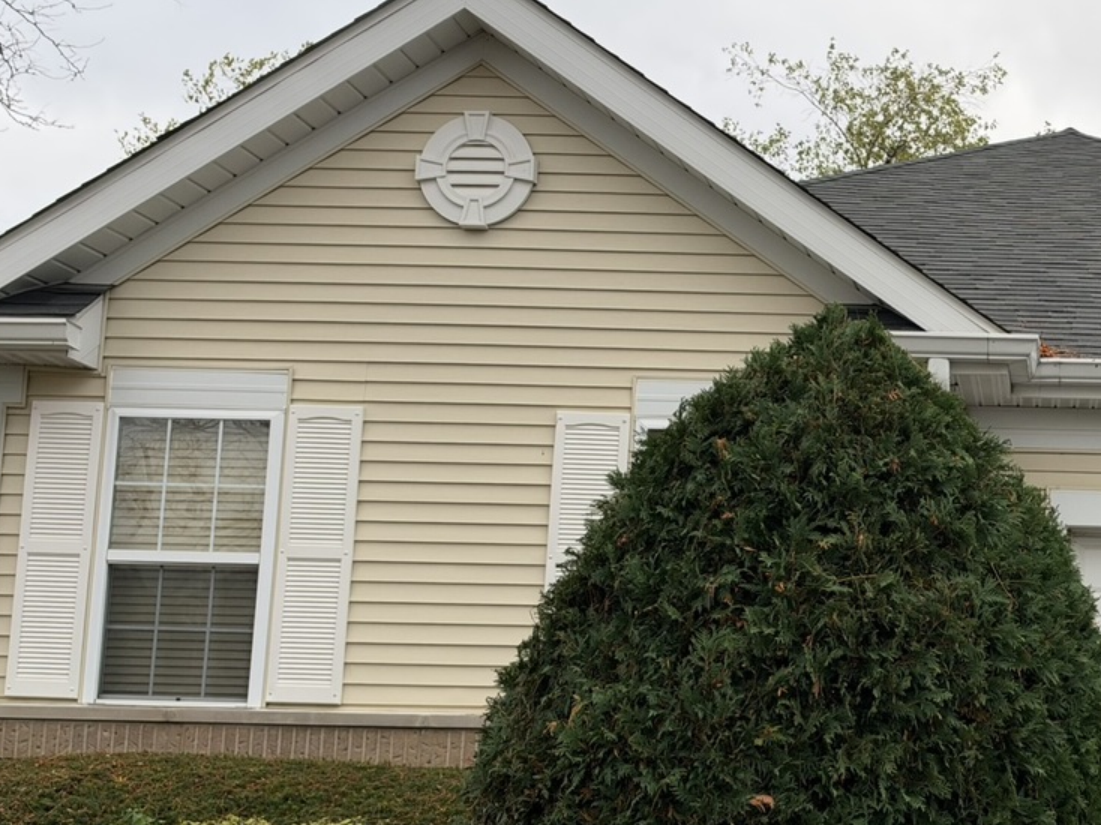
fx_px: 1685
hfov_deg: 33.8
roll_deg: -3.7
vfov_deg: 27.4
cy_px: 519
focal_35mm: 53
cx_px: 1036
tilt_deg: +10.4
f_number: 1.8
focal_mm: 6.93
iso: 64
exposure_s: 1/895
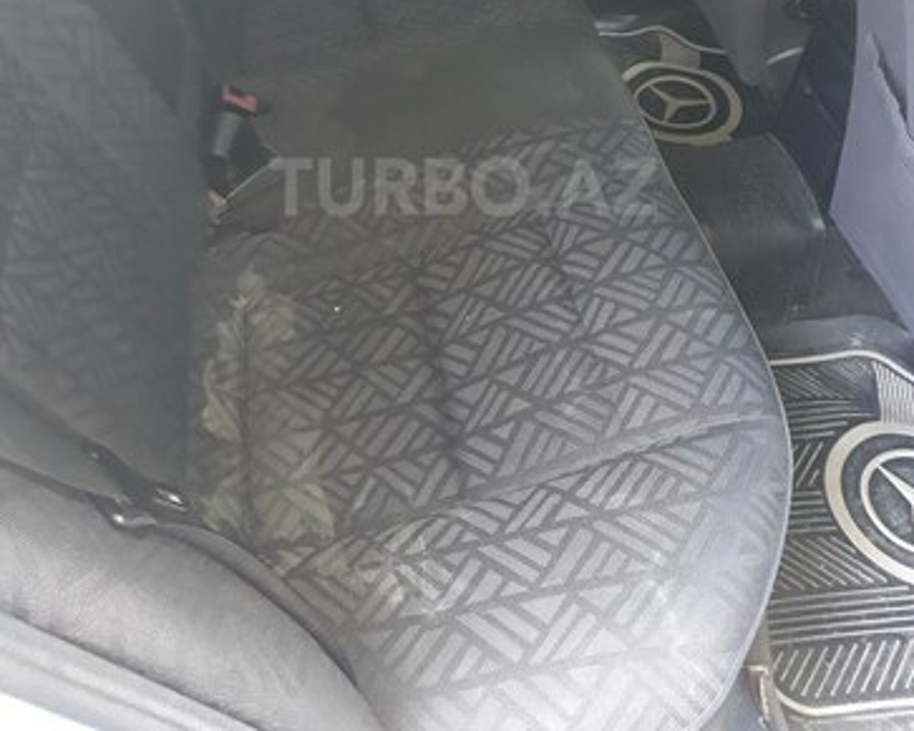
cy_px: 187
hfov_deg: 50.3
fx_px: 973
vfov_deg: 40.0
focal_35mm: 36
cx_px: 463
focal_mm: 3.71
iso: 200
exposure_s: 1/33
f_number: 1.7
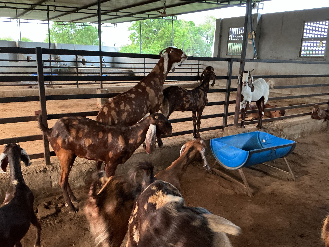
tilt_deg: -13.2
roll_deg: -0.5
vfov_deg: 48.2
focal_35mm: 29
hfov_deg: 61.7
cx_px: 164
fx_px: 276
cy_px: 124
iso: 320
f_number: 1.8
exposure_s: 1/30
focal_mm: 3
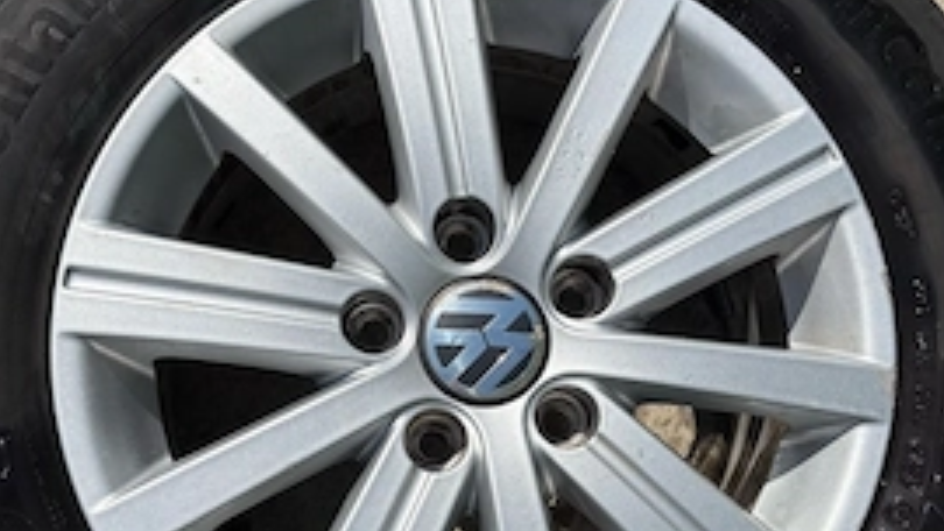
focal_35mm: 42
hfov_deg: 48.3
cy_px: 395
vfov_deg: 28.0
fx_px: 1052
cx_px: 465
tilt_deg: -84.5
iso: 50
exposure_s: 1/5348
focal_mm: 5.96
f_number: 1.6
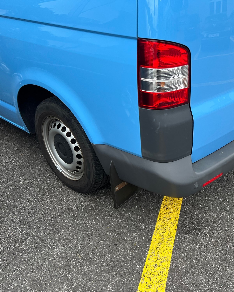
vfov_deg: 52.8
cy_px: 146
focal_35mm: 34
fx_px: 294
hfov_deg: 42.1
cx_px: 174
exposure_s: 1/683
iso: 50
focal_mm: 5.7
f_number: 1.5
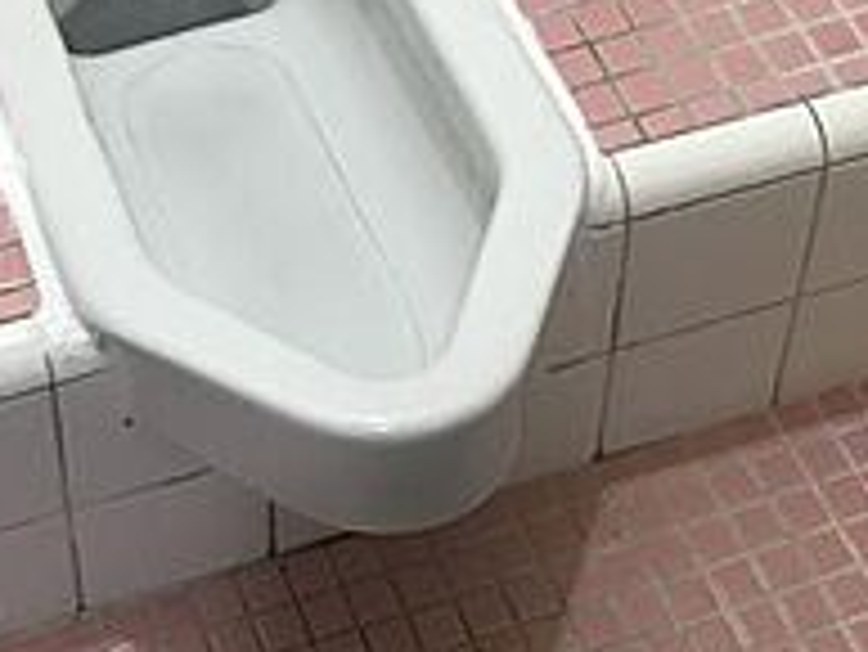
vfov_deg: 15.7
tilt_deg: -46.0
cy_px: 45
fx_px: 2333
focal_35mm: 93
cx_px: 243
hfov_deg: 20.9
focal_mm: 3.99
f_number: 1.8
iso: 50
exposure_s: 1/15
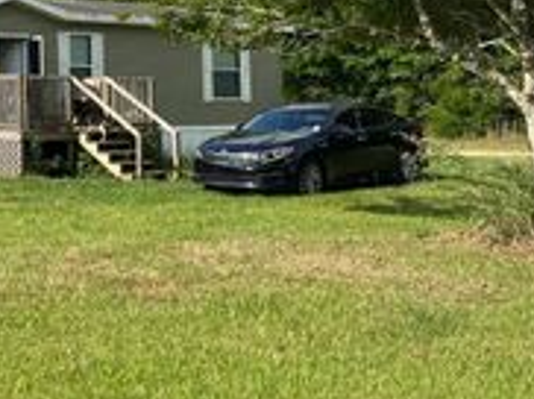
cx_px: -141
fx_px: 1017
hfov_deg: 25.7
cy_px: 16
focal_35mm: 66
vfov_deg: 21.5
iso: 80
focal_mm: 6.86
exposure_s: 1/3861
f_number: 1.78
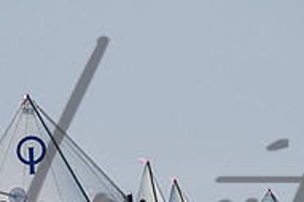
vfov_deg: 1.5
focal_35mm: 911
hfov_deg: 2.3
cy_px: 217
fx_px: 7686
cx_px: 124
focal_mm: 300
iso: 250
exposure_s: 1/1250
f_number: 8
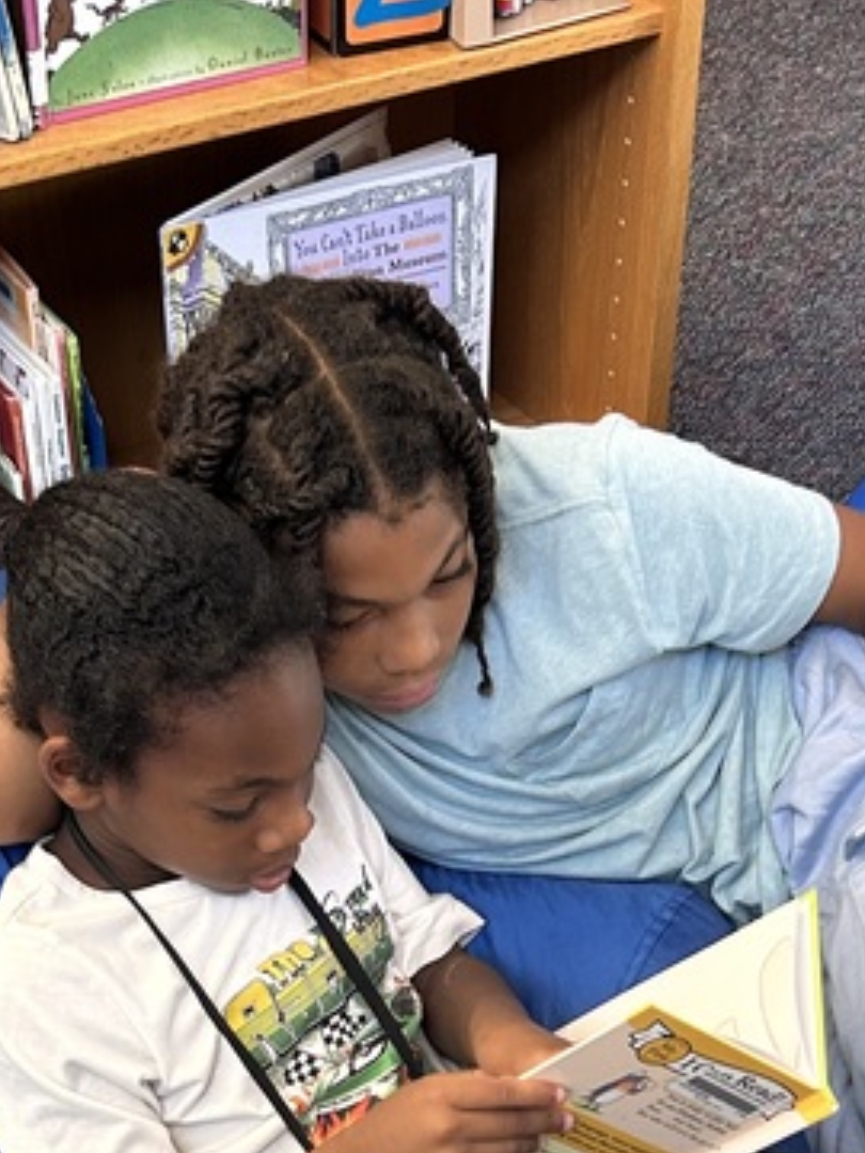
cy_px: 1156
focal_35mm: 74
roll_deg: -1.1
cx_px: 394
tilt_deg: -43.6
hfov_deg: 19.9
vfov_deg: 25.1
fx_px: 2466
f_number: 1.5
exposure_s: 1/75
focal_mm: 5.7
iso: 125
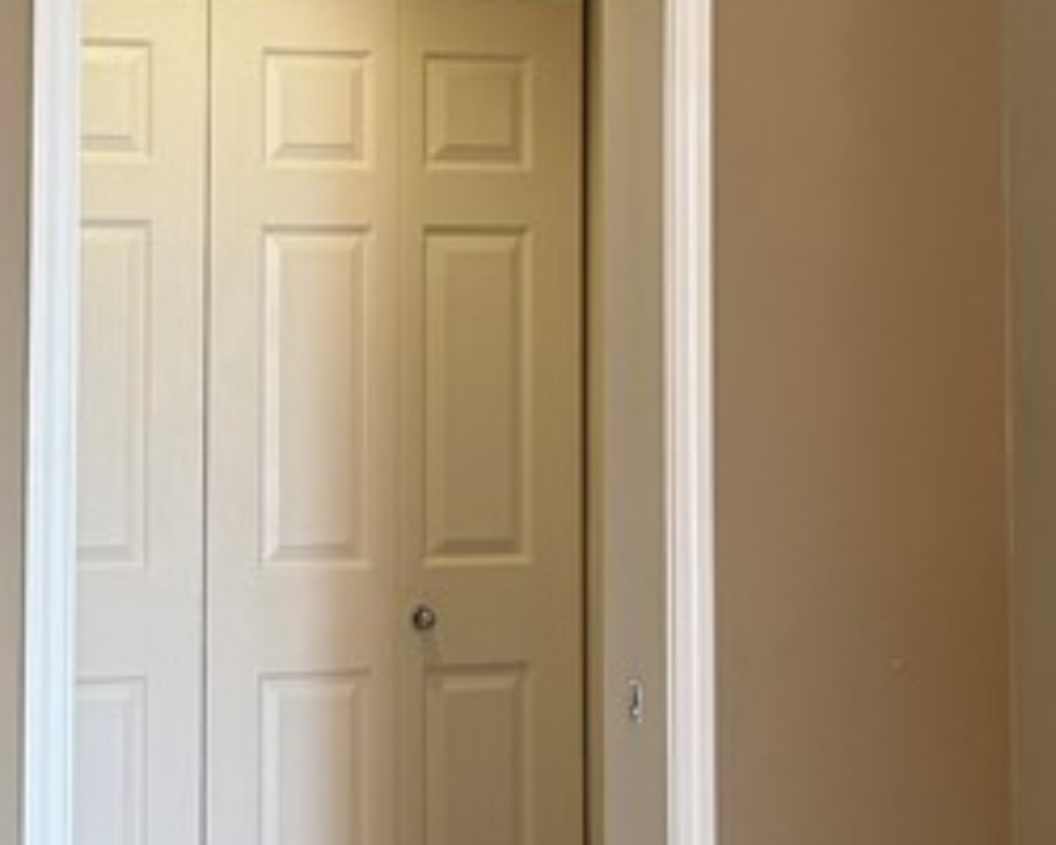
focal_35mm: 96
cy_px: 80
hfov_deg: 19.5
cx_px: 42
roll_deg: -0.4
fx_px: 3000
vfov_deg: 15.8
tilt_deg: +1.5
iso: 200
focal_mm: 6.76
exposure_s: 1/120
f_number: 1.78
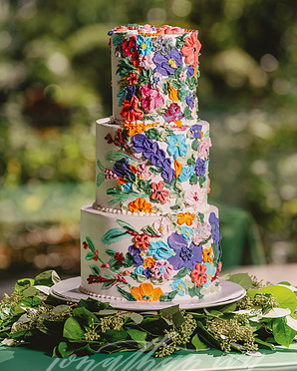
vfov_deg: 9.2
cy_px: 178
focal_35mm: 211
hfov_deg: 7.3
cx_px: 148
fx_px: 2316
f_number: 4.5
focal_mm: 186
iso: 50
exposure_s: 1/250
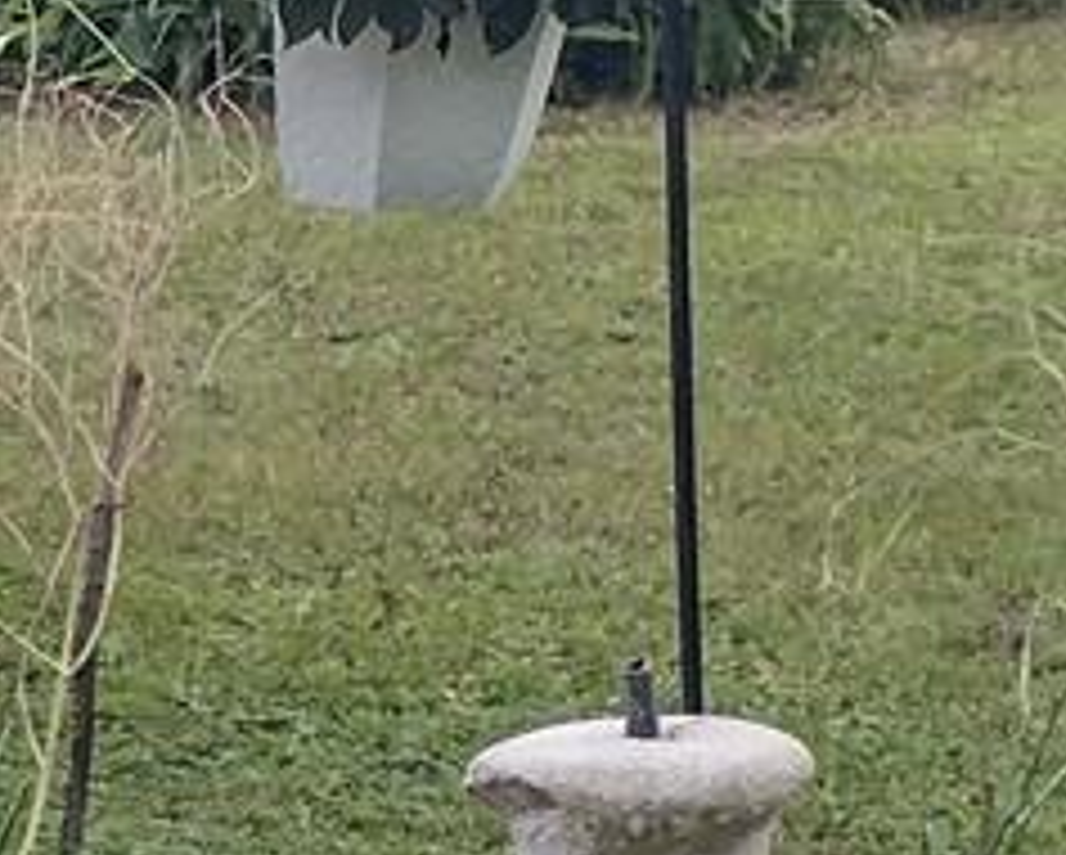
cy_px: 1418
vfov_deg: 8.4
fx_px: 5620
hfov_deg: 8.6
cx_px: -2312
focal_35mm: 178
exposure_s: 1/290
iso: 100
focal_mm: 4.71
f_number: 1.7
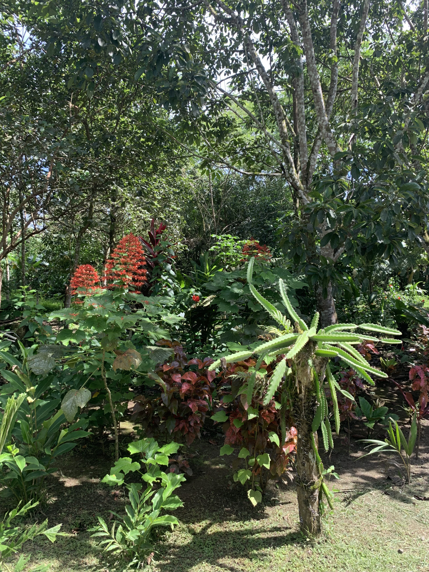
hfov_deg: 53.1
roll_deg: +0.7
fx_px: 430
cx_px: 214
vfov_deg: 67.3
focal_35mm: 26
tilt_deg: -0.3
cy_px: 286
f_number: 1.8
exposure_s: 1/280
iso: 25
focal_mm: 4.25
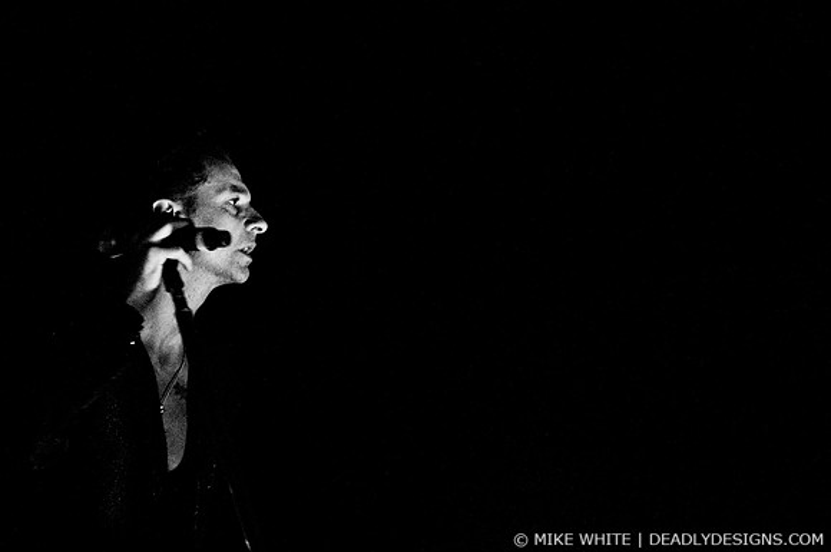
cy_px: 276
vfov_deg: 11.4
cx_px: 416
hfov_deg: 17.1
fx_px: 2766
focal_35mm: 120
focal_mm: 80
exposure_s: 1/100
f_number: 4
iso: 800
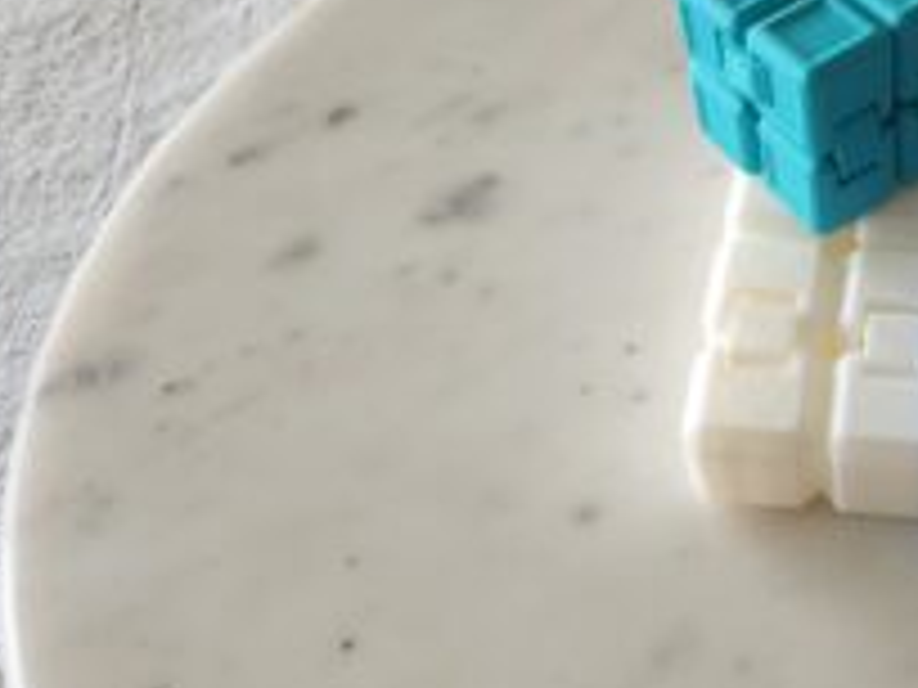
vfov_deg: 32.2
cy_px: 315
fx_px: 1193
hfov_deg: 39.0
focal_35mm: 45
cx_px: 832
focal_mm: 5.4
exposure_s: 1/120
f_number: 1.8
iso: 160
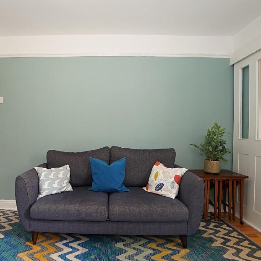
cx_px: 105
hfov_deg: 71.4
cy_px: 139
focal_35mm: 21
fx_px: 179
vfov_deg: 72.1
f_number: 4
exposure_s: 1/160
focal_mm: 10
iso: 2000
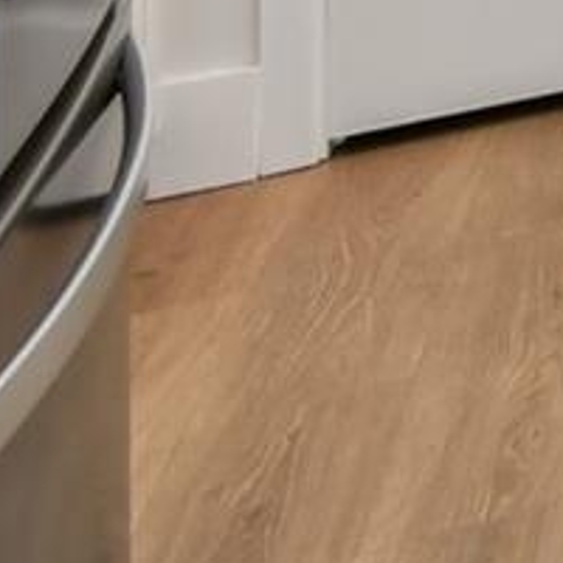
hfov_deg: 9.2
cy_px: -892
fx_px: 1877
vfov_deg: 12.4
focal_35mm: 102
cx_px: 2044
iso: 100
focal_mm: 10
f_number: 7.1
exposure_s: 1/20
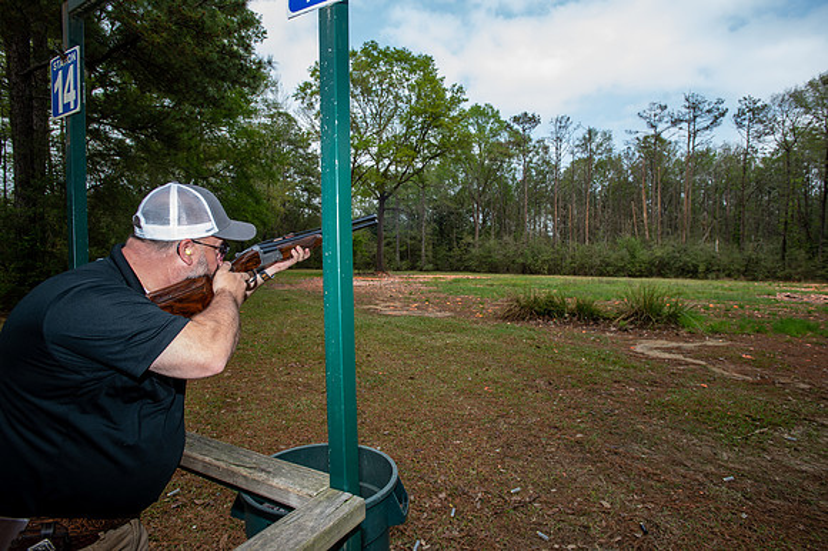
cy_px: 276
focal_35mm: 19
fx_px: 437
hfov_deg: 86.9
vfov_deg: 64.5
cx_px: 414
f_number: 5.6
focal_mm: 19
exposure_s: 1/160
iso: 125
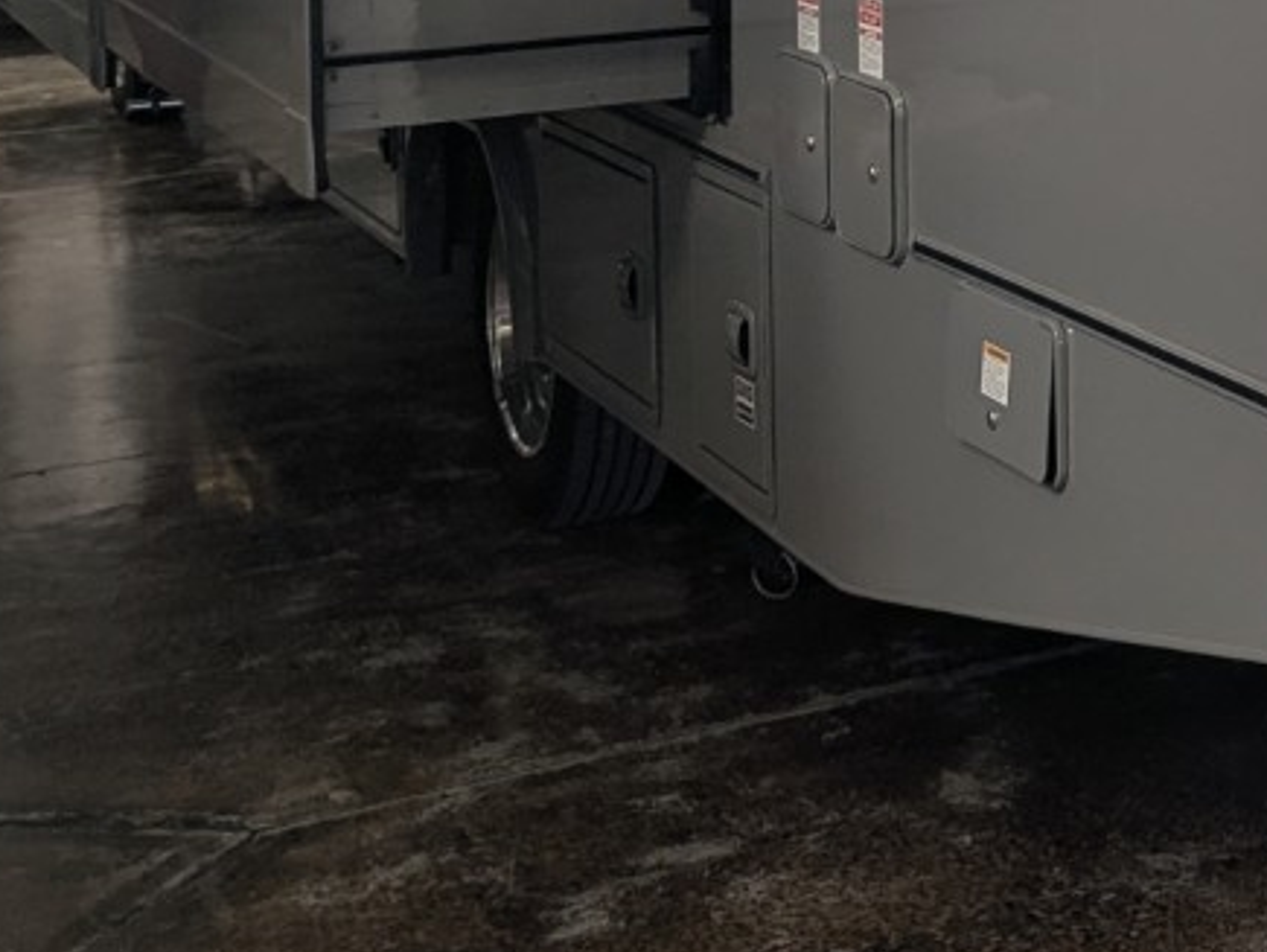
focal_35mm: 77
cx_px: 1382
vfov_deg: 17.6
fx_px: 2821
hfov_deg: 23.8
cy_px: -387
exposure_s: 1/120
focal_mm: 6.81
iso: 59
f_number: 1.85
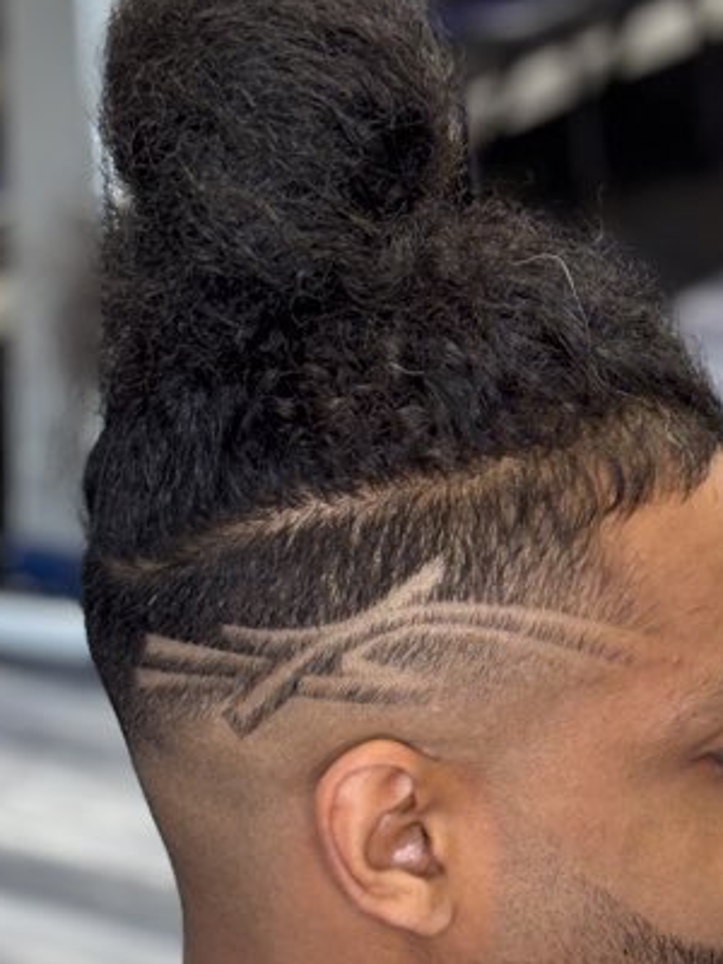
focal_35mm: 130
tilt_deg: -22.5
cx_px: 484
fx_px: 3620
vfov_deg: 15.2
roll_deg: -0.9
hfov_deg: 11.4
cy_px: 557
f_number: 1.6
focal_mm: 5.96
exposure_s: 1/120
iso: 80
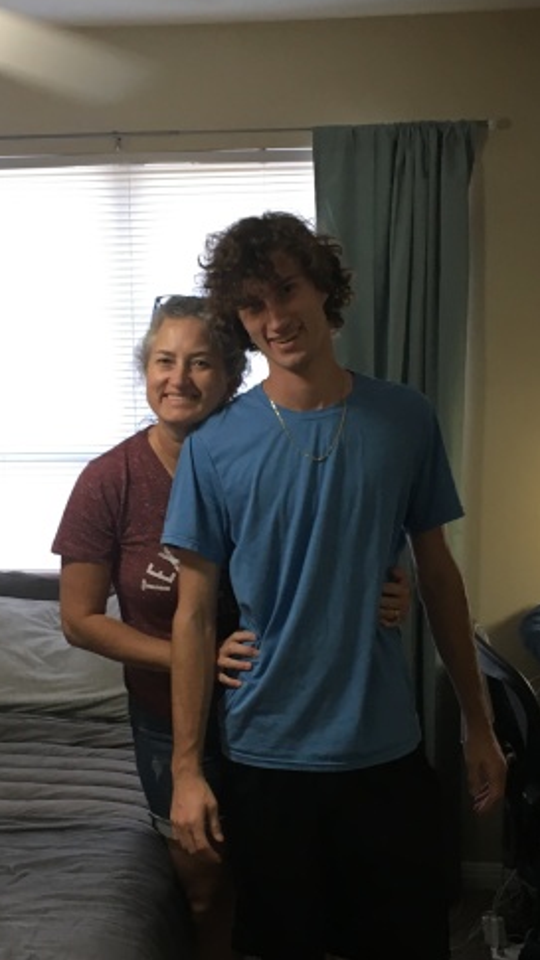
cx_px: 168
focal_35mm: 52
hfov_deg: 22.9
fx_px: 1325
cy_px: 575
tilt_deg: -12.3
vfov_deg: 39.7
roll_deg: +0.8
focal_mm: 4.15
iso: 64
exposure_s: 1/30
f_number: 2.2
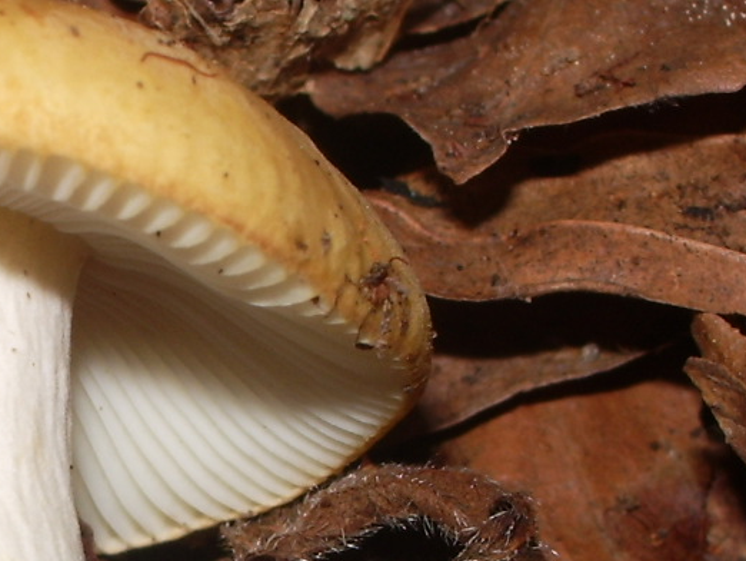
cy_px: 527
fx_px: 4097
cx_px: 1
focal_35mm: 190
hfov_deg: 10.3
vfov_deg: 7.8
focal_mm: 10.2
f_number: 5.6
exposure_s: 1/50
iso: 50
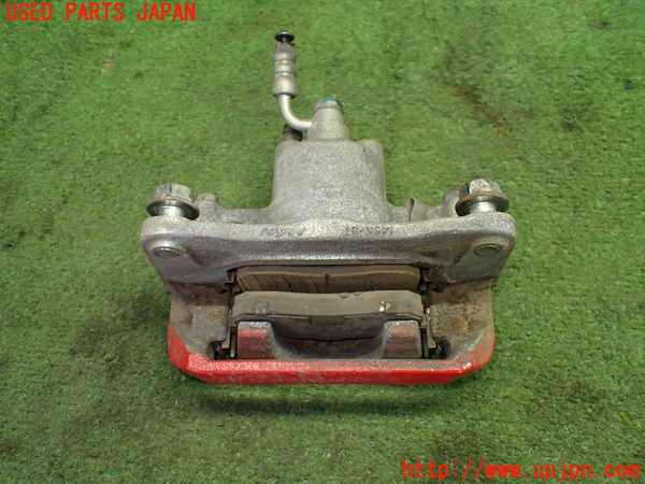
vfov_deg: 46.8
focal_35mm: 30
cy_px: 242
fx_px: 559
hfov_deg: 60.0
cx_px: 322
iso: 800
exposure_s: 1/125
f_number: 2.3
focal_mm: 5.4
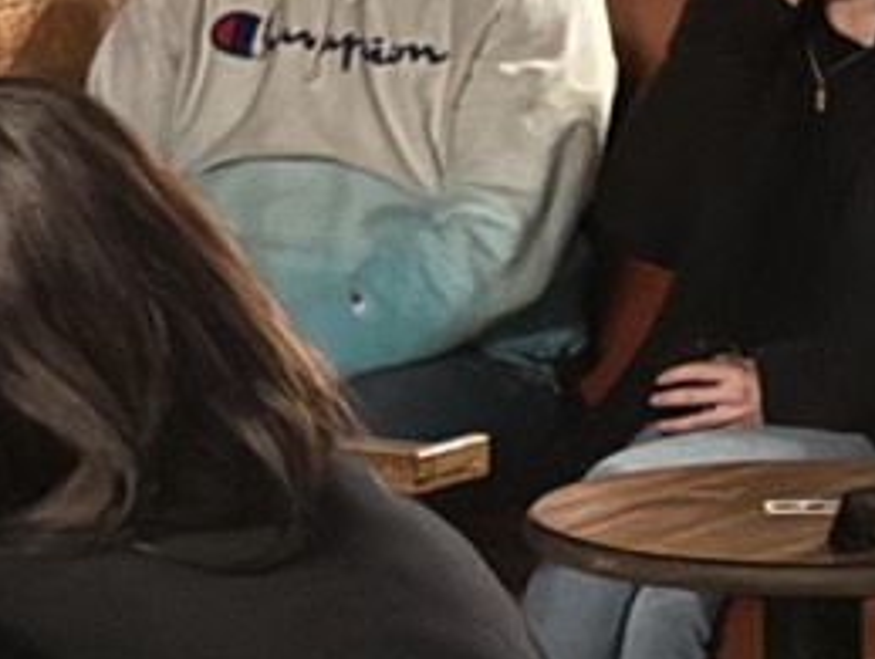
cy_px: 267
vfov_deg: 5.0
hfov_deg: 6.7
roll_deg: +0.3
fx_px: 7493
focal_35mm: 296
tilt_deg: -7.9
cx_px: 419
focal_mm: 6.76
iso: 800
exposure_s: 1/5
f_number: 1.78
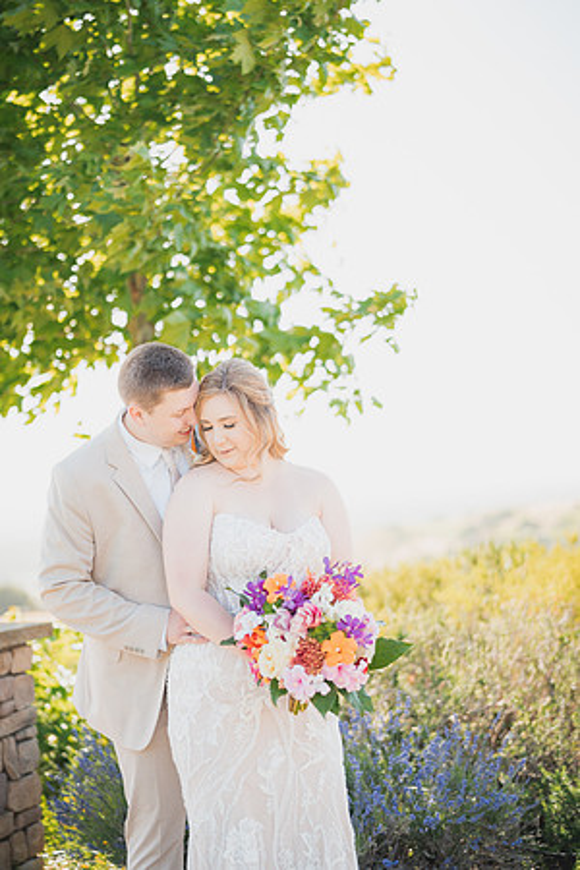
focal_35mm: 50
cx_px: 290
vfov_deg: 39.6
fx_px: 1208
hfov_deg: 27.0
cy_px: 435
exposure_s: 1/1600
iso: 125
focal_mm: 50
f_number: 1.4
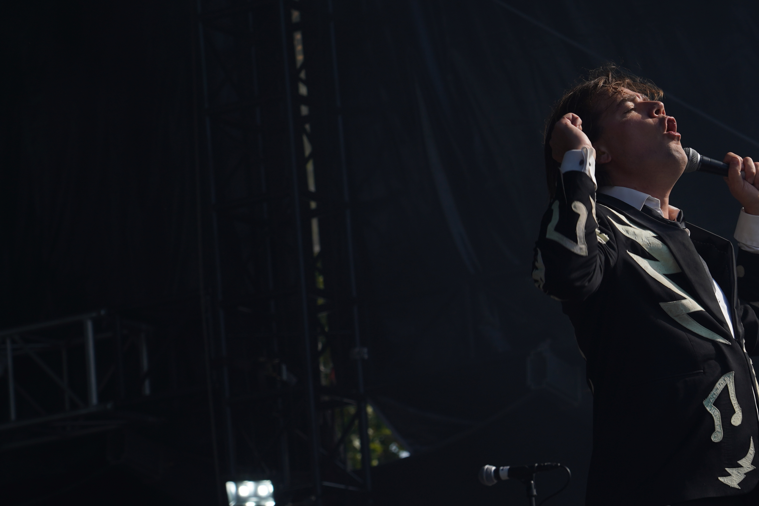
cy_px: 345
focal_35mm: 173
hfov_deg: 11.8
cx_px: 617
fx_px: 3647
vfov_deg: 7.9
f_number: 8
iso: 100
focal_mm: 105
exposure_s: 1/500
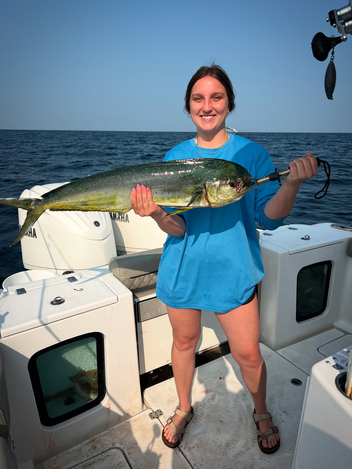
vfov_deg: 67.3
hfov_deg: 53.1
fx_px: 353
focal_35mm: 26
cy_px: 234
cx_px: 176
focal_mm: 5.7
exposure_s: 1/5882
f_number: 1.5
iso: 50
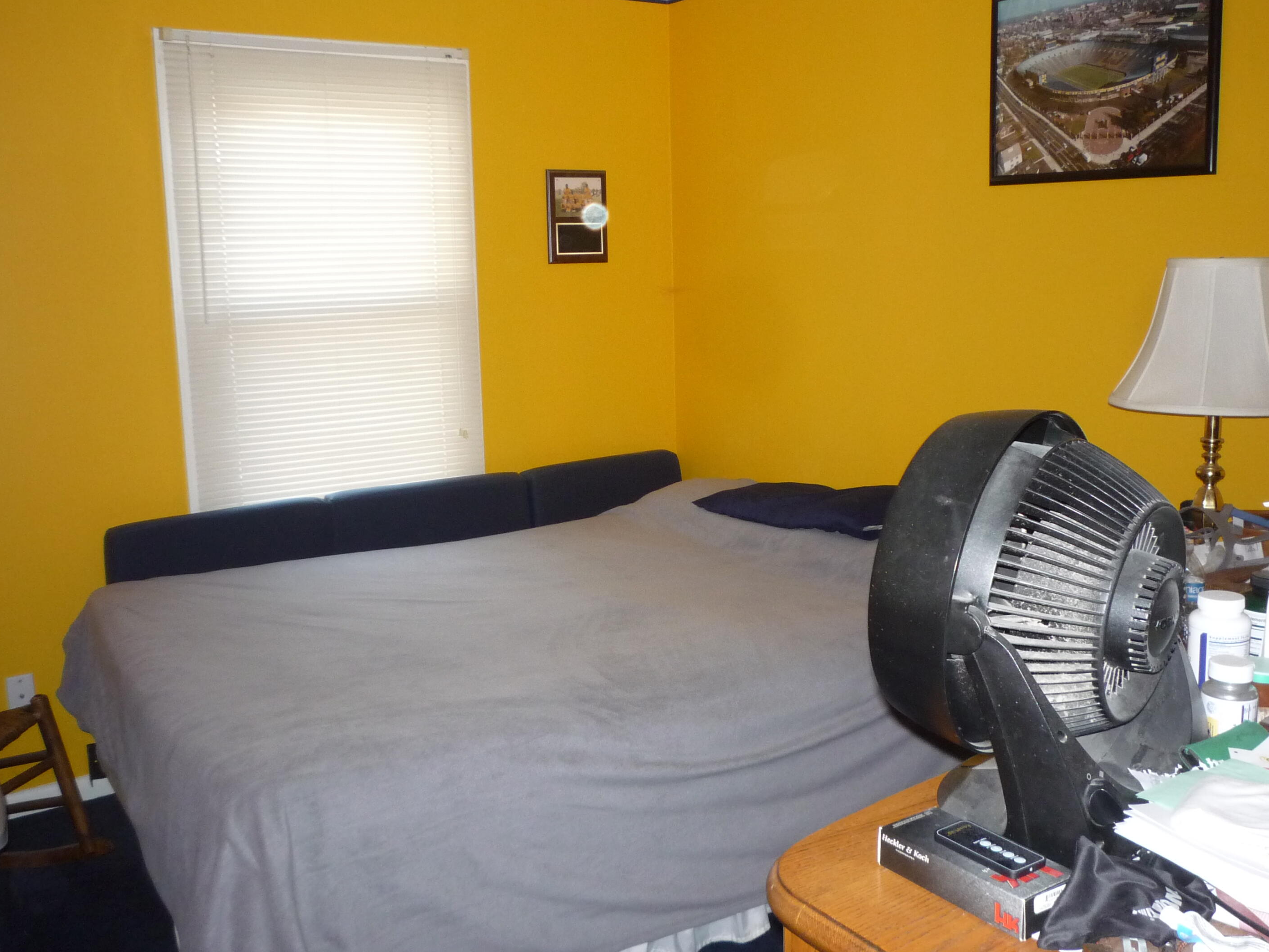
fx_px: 1246
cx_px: 657
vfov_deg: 41.8
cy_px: 462
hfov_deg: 53.9
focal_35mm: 34
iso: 250
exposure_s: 1/30
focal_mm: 5.2
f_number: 3.3
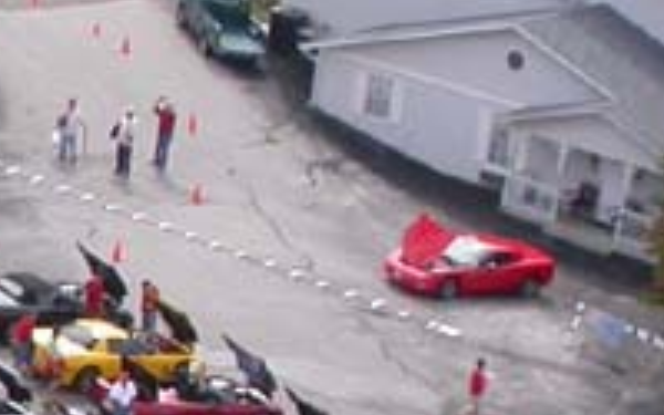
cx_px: -478
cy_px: 418
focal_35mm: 206
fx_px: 3728
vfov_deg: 6.4
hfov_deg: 9.7
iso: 100
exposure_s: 1/312
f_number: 6
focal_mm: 7.85
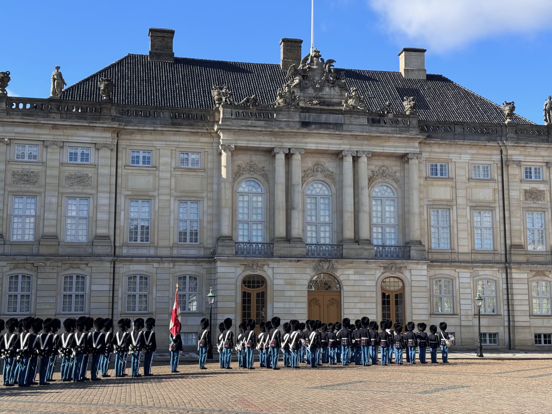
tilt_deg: +8.5
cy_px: 207
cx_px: 276
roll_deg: -0.4
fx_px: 766
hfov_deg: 39.6
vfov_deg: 30.3
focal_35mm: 48
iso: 64
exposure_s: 1/1984
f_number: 1.78
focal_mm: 6.76
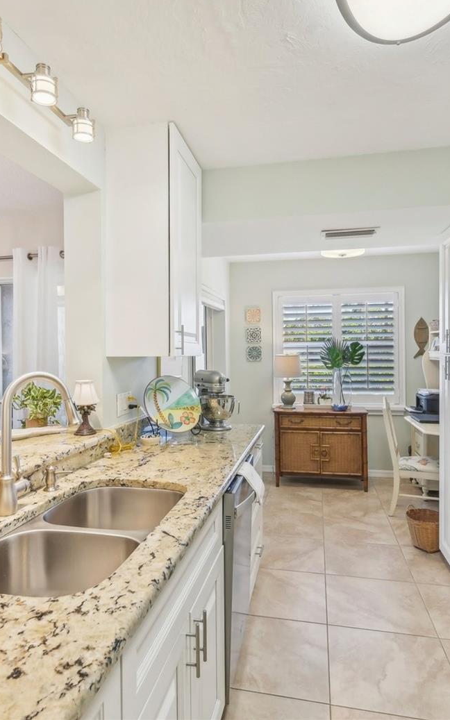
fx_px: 432
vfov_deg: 79.6
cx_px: 215
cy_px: 352
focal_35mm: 22
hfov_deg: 55.0
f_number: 8
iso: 400
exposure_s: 1/40
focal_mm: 14
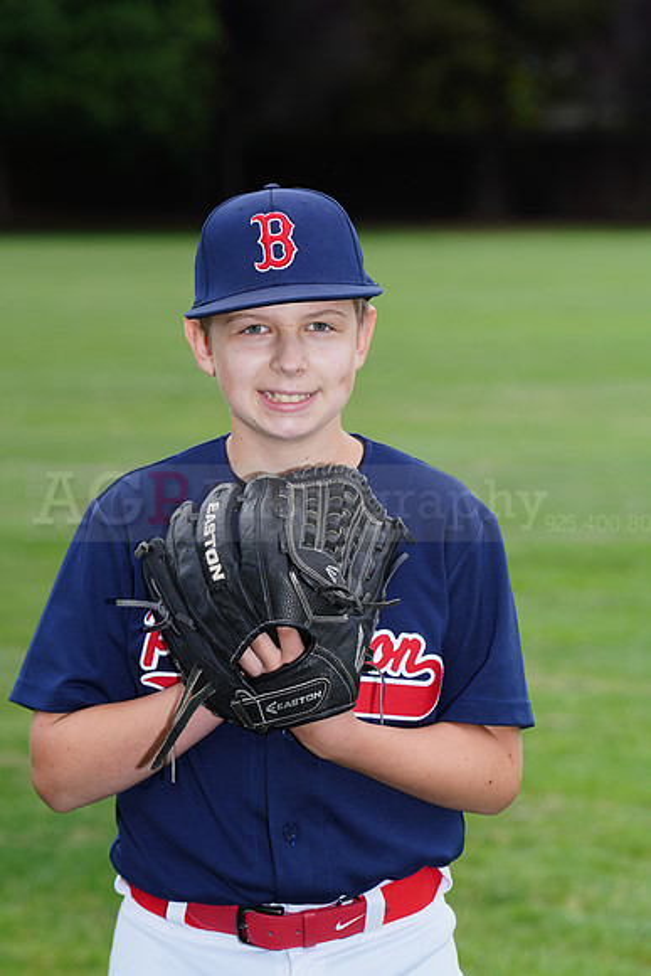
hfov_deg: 7.1
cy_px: 488
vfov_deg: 10.6
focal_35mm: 194
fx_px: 5259
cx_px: 326
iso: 200
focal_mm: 194
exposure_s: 1/250
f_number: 8
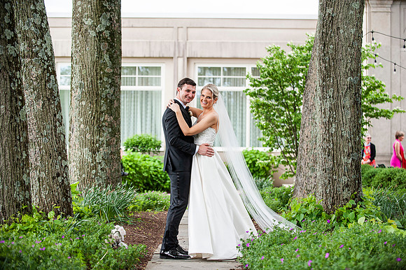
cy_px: 135
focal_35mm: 82
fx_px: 924
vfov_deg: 16.6
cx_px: 203
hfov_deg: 24.8
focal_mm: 82
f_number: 3.5
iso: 640
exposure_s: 1/320
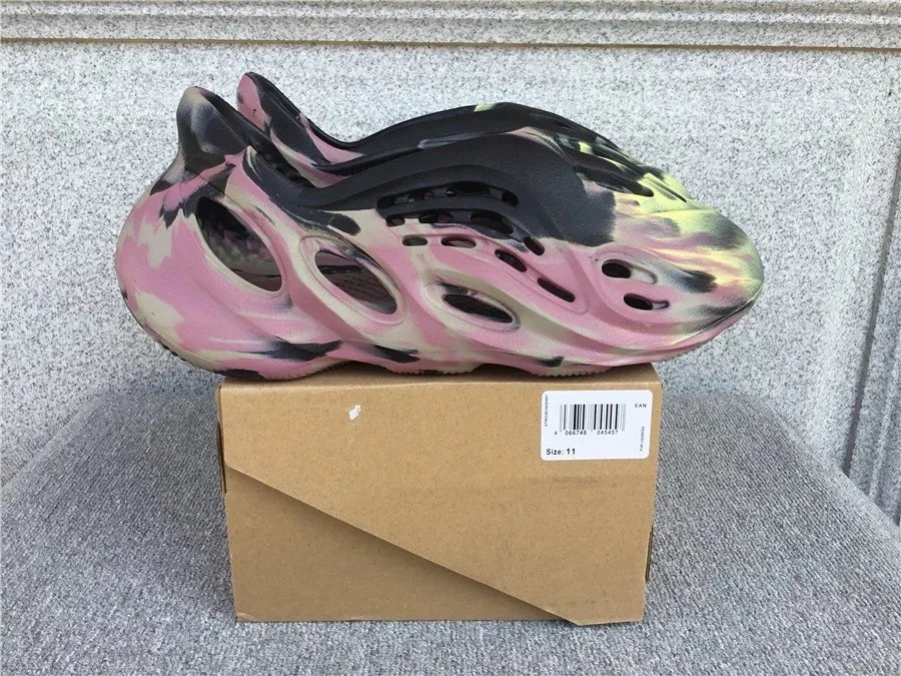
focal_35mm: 31
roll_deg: -0.1
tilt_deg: -18.9
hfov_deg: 58.4
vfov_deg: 45.4
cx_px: 450
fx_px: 807
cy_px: 338
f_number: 2.4
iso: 25
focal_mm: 3.3
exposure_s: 1/184
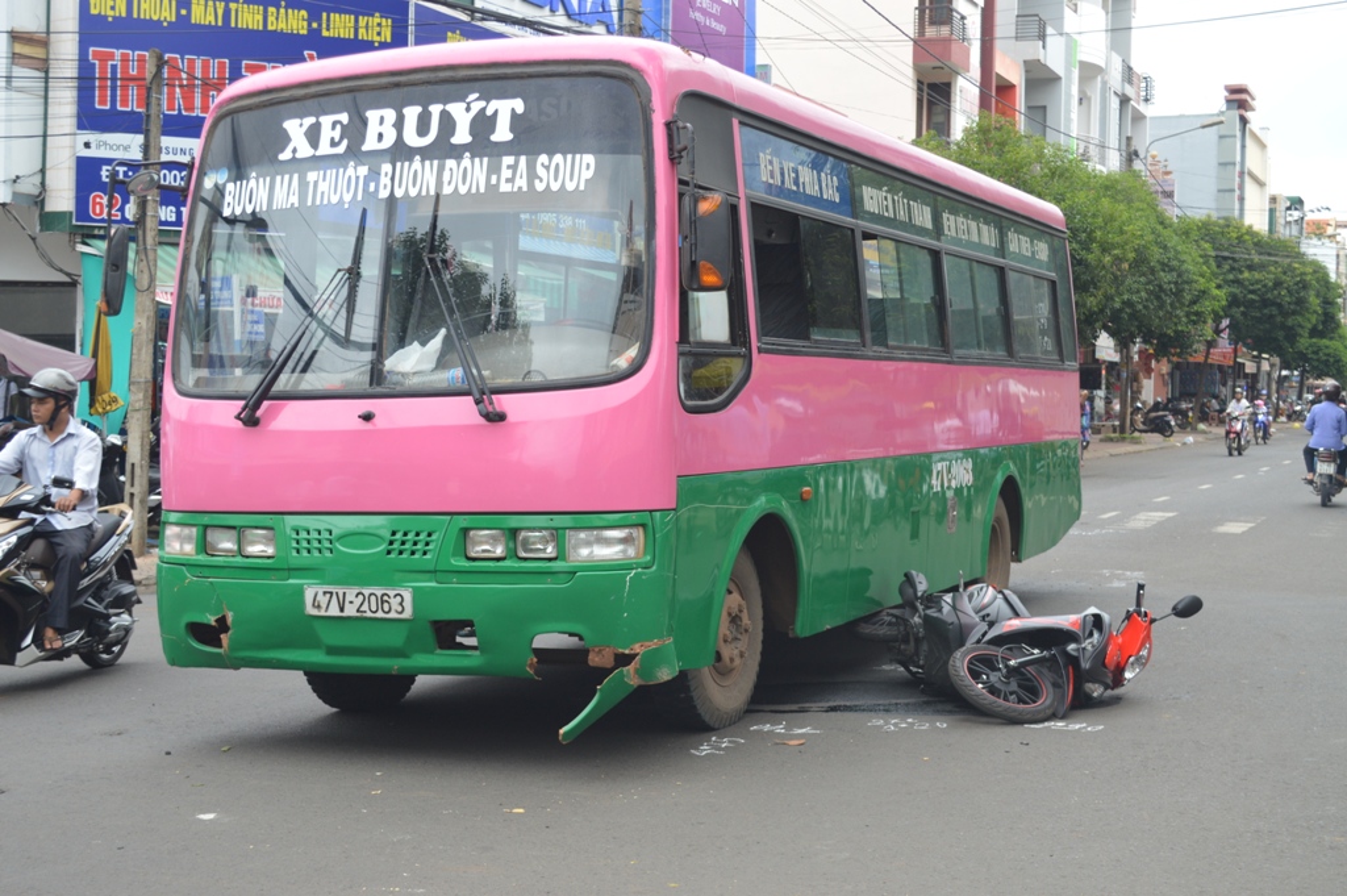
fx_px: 1907
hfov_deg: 38.9
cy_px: 448
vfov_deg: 26.4
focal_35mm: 51
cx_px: 674
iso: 180
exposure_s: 1/125
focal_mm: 34
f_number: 5.6
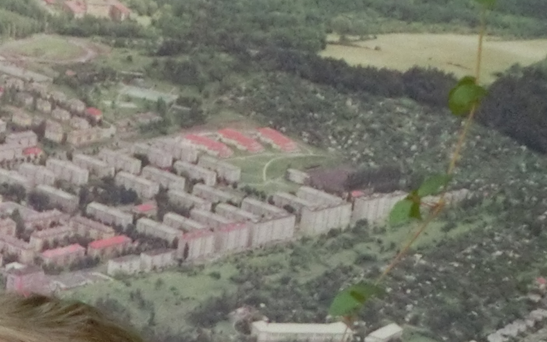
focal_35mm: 160
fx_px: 2385
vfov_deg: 7.8
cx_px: 24
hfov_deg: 12.9
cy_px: 707
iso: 800
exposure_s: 1/125
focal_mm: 6.67
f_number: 3.9
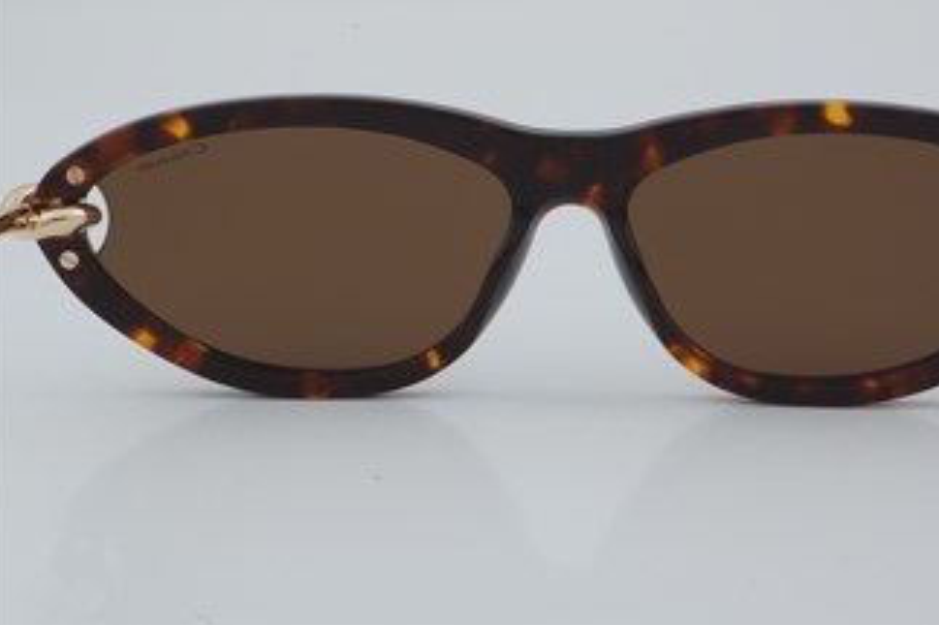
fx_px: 2424
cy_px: 244
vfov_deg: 14.7
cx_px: 570
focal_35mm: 93
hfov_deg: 21.9
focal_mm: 50
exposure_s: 1/4
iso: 100
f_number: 29
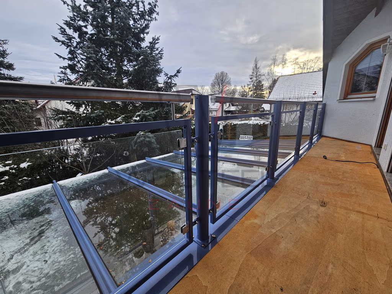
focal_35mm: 13
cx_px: 196
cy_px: 147
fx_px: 147
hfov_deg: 106.2
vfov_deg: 89.9
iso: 50
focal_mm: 2.2
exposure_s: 1/230
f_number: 2.2
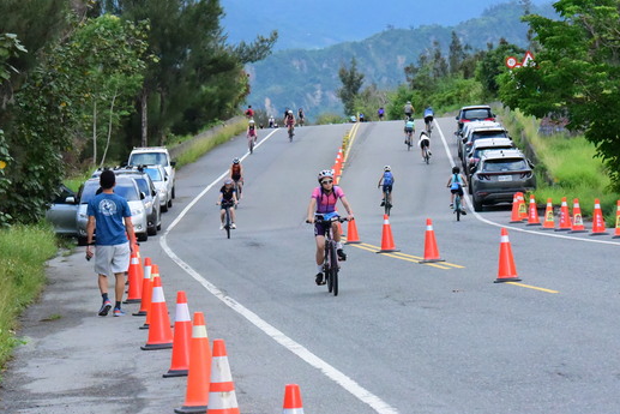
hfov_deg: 11.4
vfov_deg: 7.6
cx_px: 341
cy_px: 188
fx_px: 3118
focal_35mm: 181
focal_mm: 120
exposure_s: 1/2500
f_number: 13
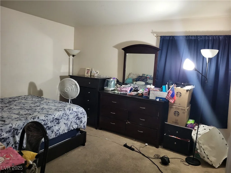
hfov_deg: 67.3
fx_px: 174
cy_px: 86
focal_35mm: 26
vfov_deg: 53.1
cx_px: 116
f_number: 1.8
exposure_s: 1/30
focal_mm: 5.4
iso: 640
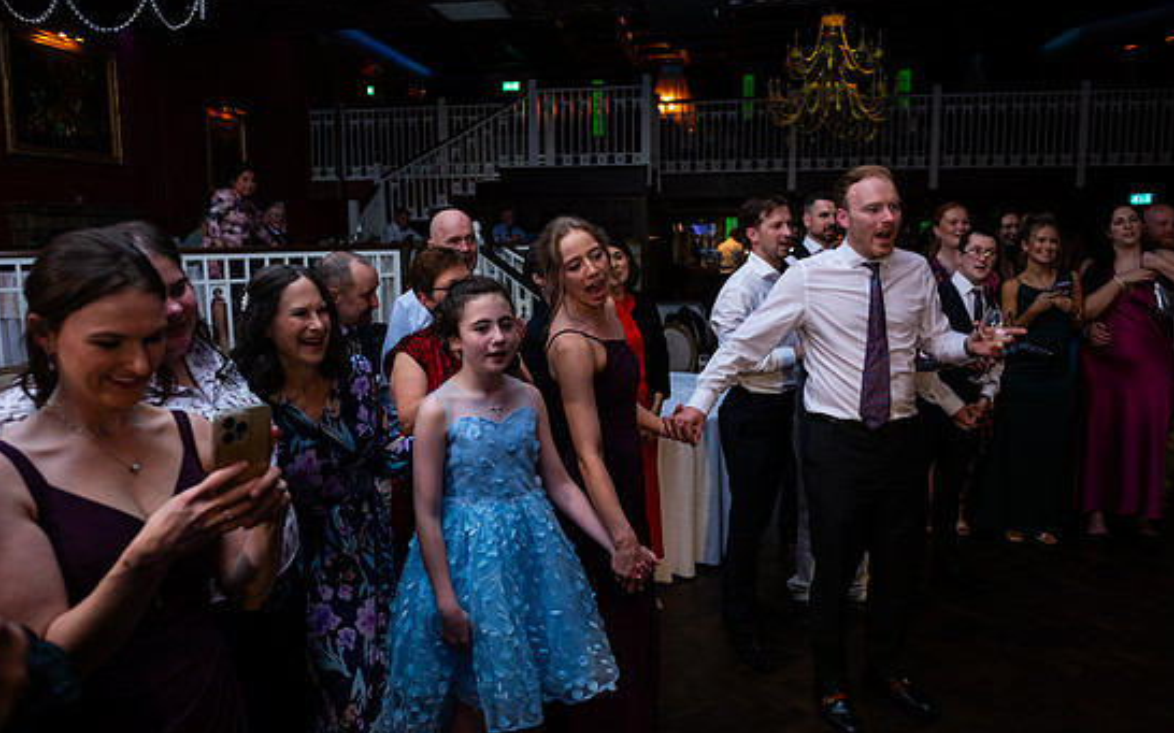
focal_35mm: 26
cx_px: 585
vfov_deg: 47.6
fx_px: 832
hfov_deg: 70.4
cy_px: 375
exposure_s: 1/160
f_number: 3.5
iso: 800
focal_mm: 24
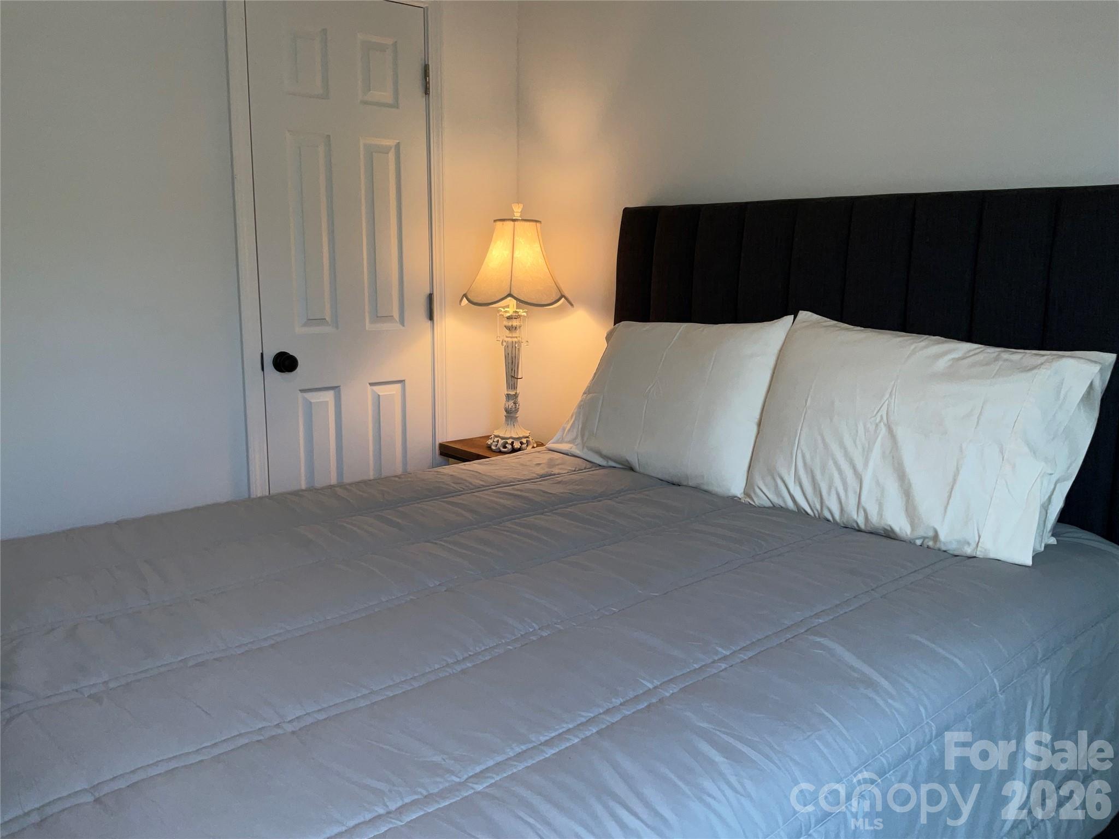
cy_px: 420
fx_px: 937
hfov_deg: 61.7
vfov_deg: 48.2
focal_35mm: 29
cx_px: 560
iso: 25
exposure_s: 1/60
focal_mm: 3
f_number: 1.8
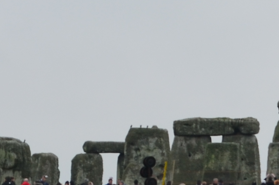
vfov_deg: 2.8
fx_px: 3720
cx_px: 237
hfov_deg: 4.3
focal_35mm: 481
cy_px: 169
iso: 200
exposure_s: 1/60
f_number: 10
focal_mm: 55
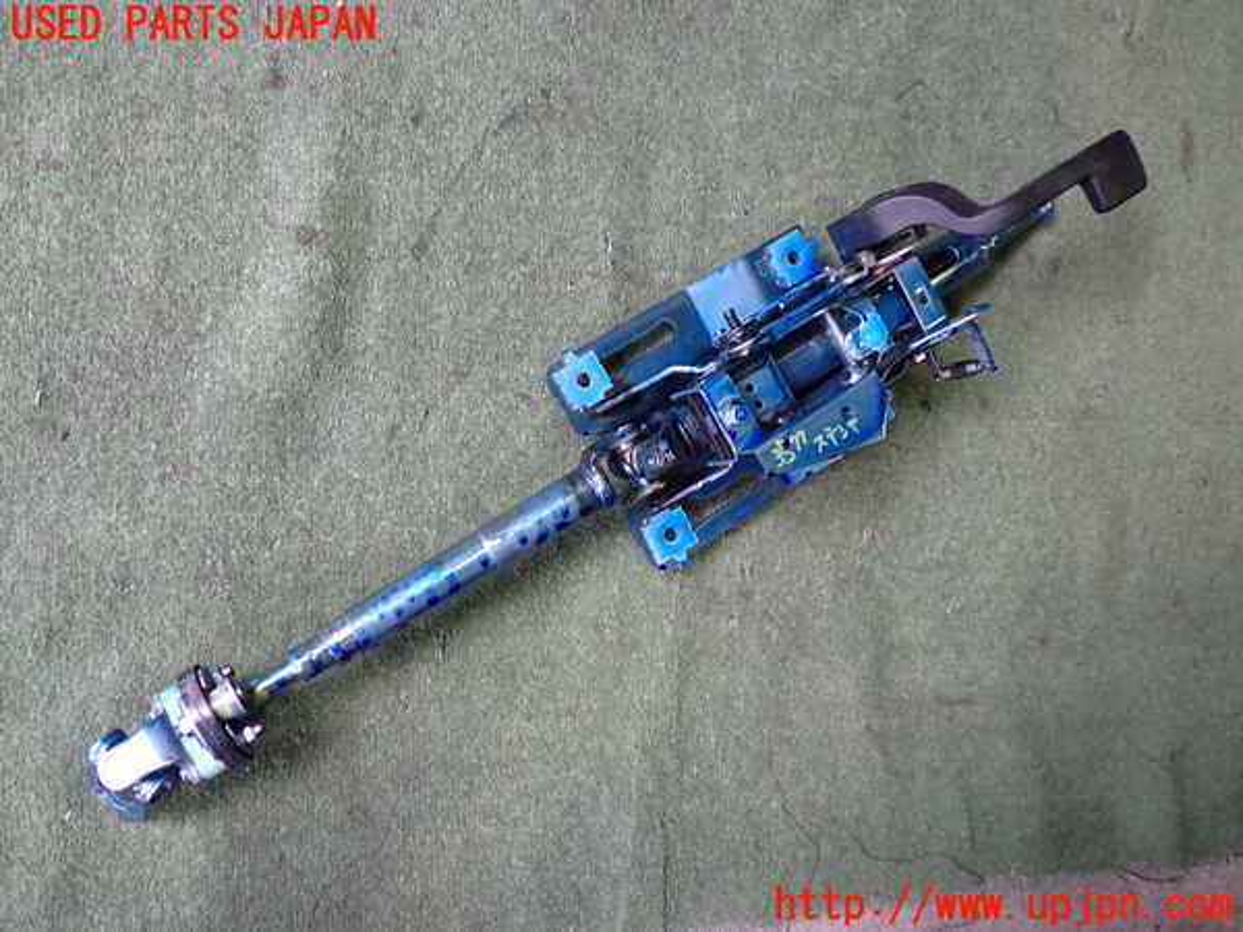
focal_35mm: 30
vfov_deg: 46.8
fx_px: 1077
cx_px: 622
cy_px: 466
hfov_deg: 60.0
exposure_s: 1/40
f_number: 2.3
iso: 200
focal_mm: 5.4
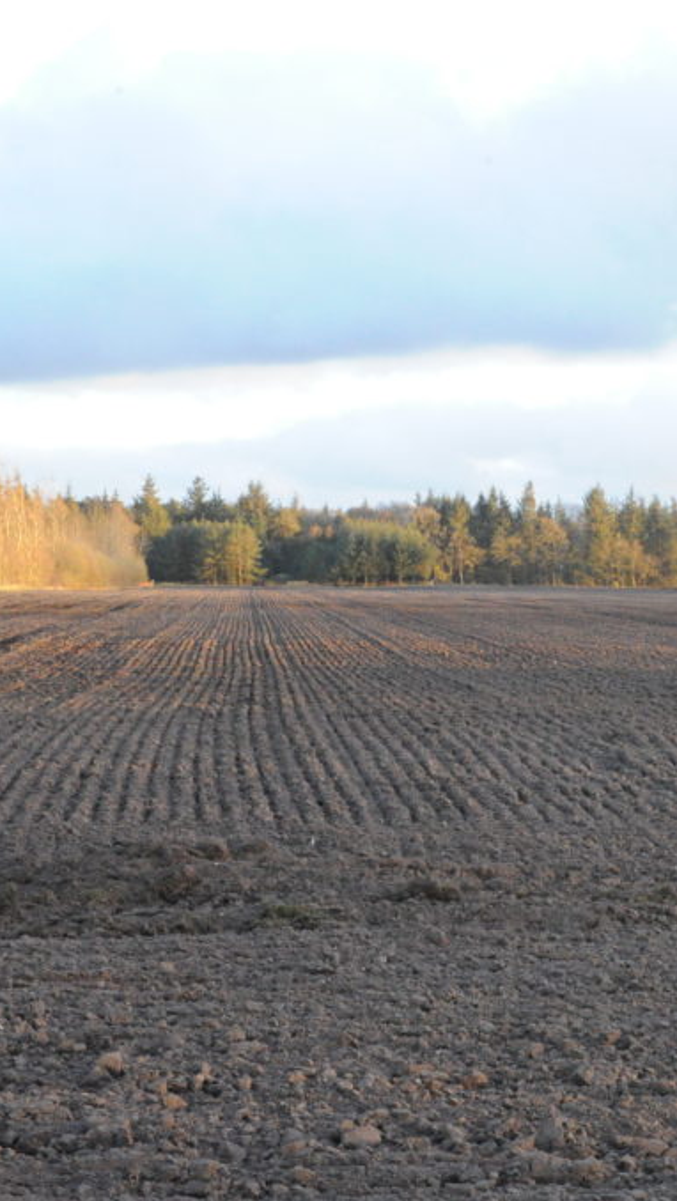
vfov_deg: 26.8
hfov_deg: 15.0
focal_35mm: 79
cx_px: 734
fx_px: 2518
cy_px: 601
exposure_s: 1/400
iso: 12800
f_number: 14
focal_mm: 50
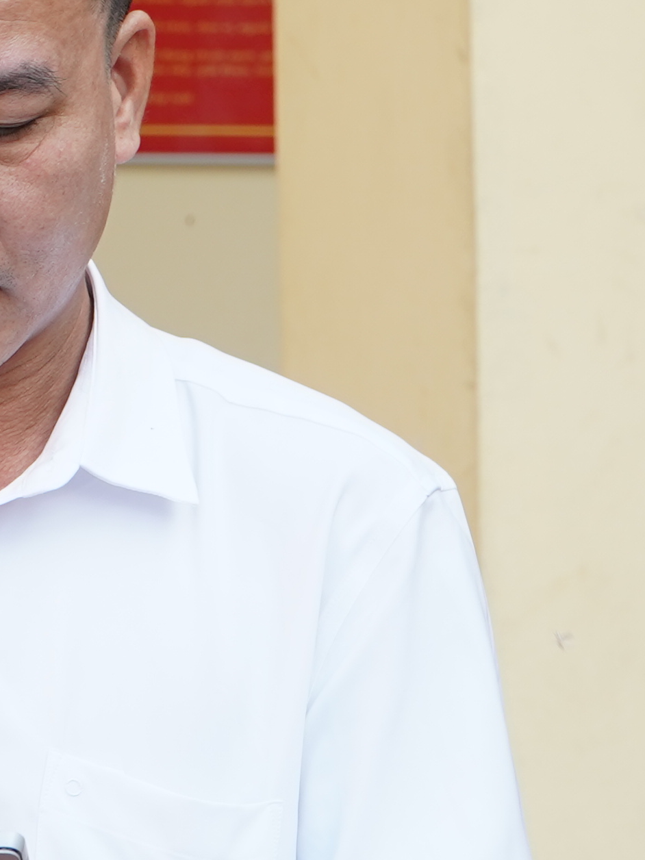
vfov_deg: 9.1
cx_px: -260
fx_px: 5391
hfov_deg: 6.8
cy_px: 278
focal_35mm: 217
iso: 250
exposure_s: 1/200
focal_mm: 48
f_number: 6.3
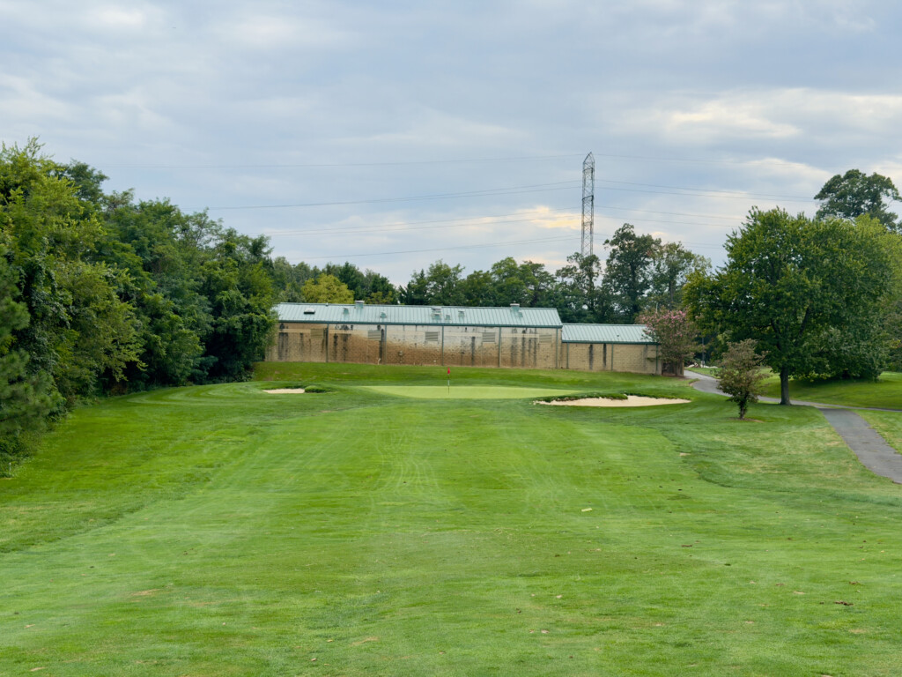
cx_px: 451
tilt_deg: +1.7
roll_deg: -1.4
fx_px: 1251
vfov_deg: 30.3
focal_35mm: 48
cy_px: 338
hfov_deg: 39.7
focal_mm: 6.76
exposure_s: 1/1980
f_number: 1.78
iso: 80
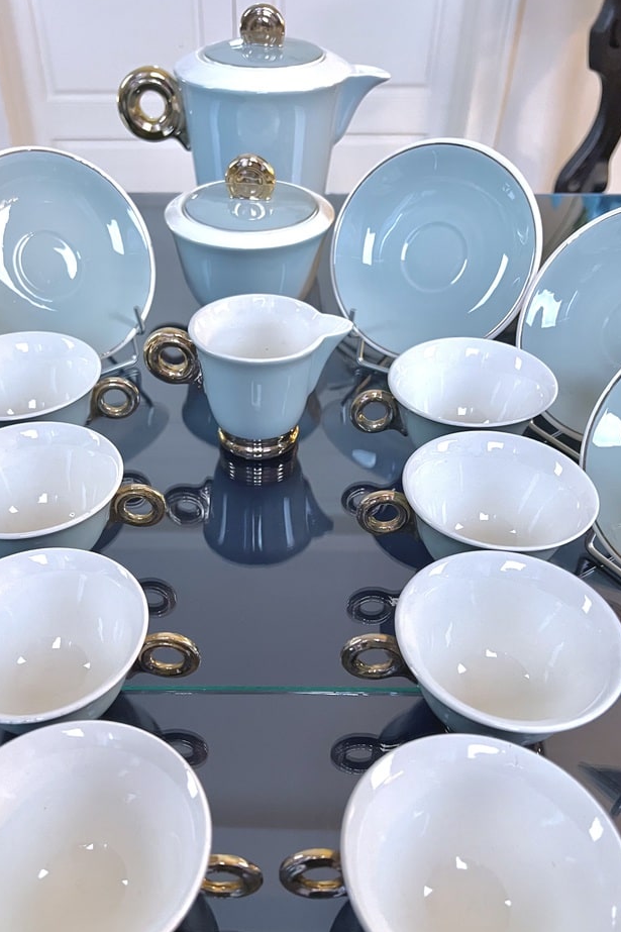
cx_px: 254
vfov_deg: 61.8
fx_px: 776
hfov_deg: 43.4
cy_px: 514
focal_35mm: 30
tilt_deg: -42.3
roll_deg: +0.2
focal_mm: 5.7
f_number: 1.5
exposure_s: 1/50
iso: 320
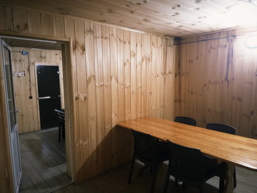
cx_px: 128
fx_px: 178
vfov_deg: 56.8
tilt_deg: -6.7
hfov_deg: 71.6
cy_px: 96
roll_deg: +0.5
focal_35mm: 24
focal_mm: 6.86
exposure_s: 1/50
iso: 125
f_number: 1.78
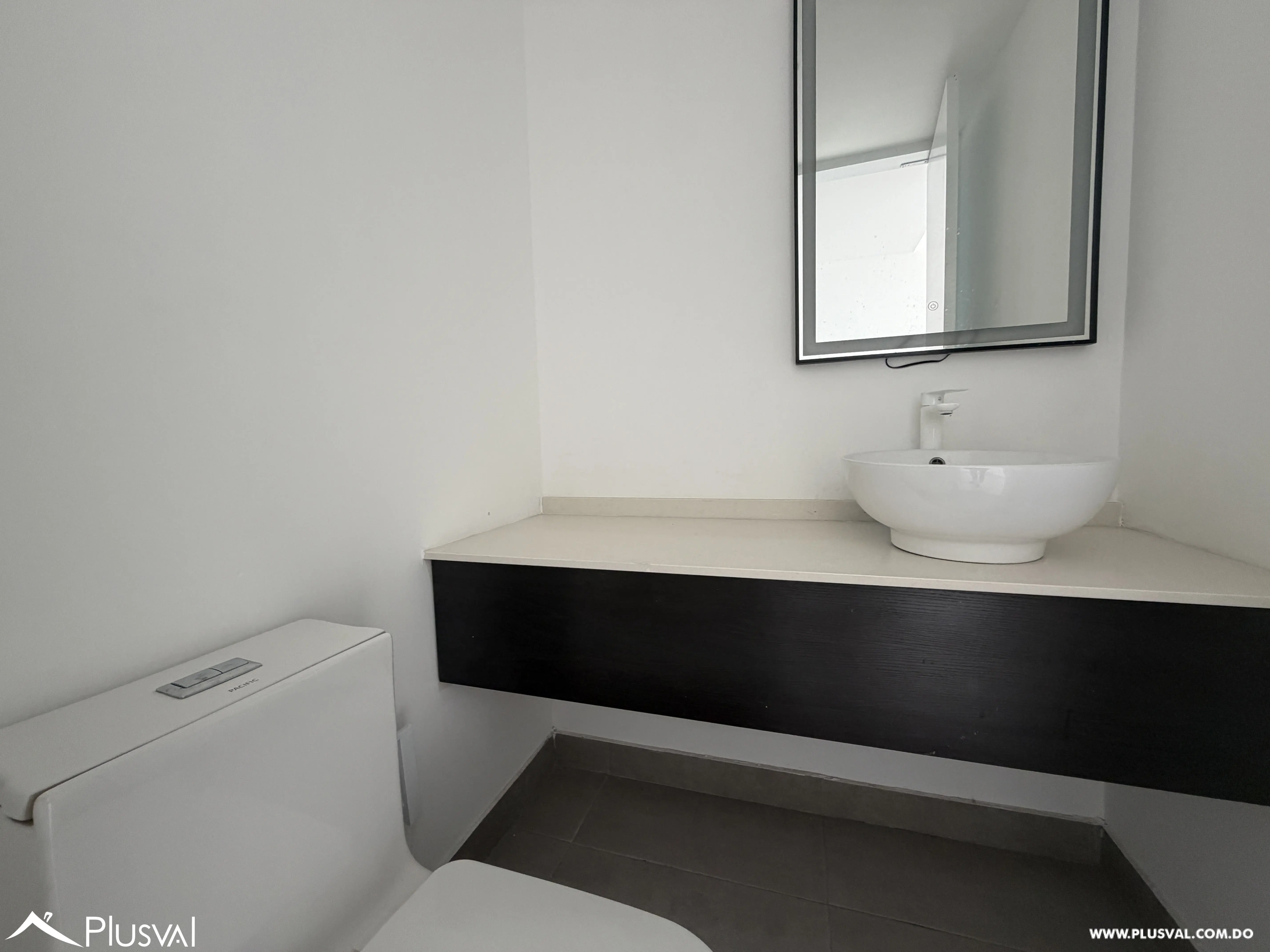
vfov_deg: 85.7
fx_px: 514
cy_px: 476
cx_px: 635
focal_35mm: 14
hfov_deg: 102.1
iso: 250
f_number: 2.2
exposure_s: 1/121
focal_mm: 2.22
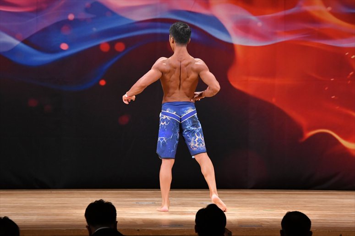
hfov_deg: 8.6
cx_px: 178
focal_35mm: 240
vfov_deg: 5.7
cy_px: 118
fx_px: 2366
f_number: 5.6
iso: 3200
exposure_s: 1/400
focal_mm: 160
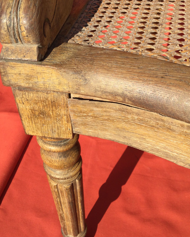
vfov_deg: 43.8
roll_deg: -1.3
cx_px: 88
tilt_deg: -42.2
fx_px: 295
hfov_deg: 35.7
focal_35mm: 42
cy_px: 115
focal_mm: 3.3
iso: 25
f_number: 2.4
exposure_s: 1/1058
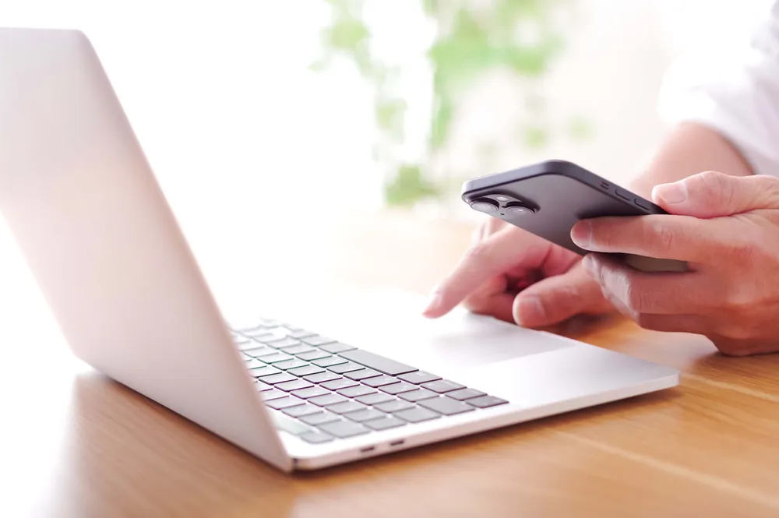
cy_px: 259
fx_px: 1622
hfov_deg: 27.0
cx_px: 390
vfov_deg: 18.2
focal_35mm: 75
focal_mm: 50
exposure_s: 1/160
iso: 100
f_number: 2.5
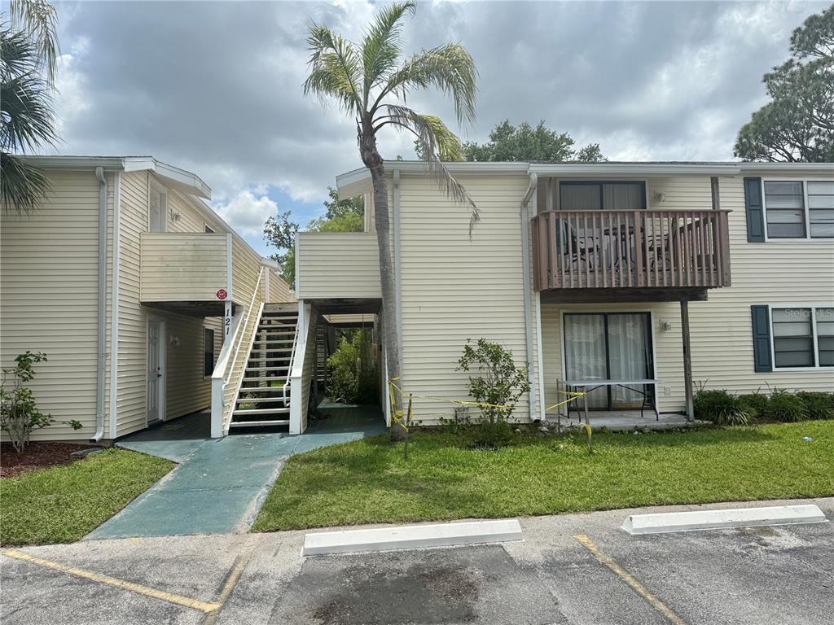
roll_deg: +0.5
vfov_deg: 56.8
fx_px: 578
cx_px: 417
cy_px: 312
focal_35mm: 24
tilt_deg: +4.4
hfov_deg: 71.6
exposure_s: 1/5714
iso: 80
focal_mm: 6.76
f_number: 1.78
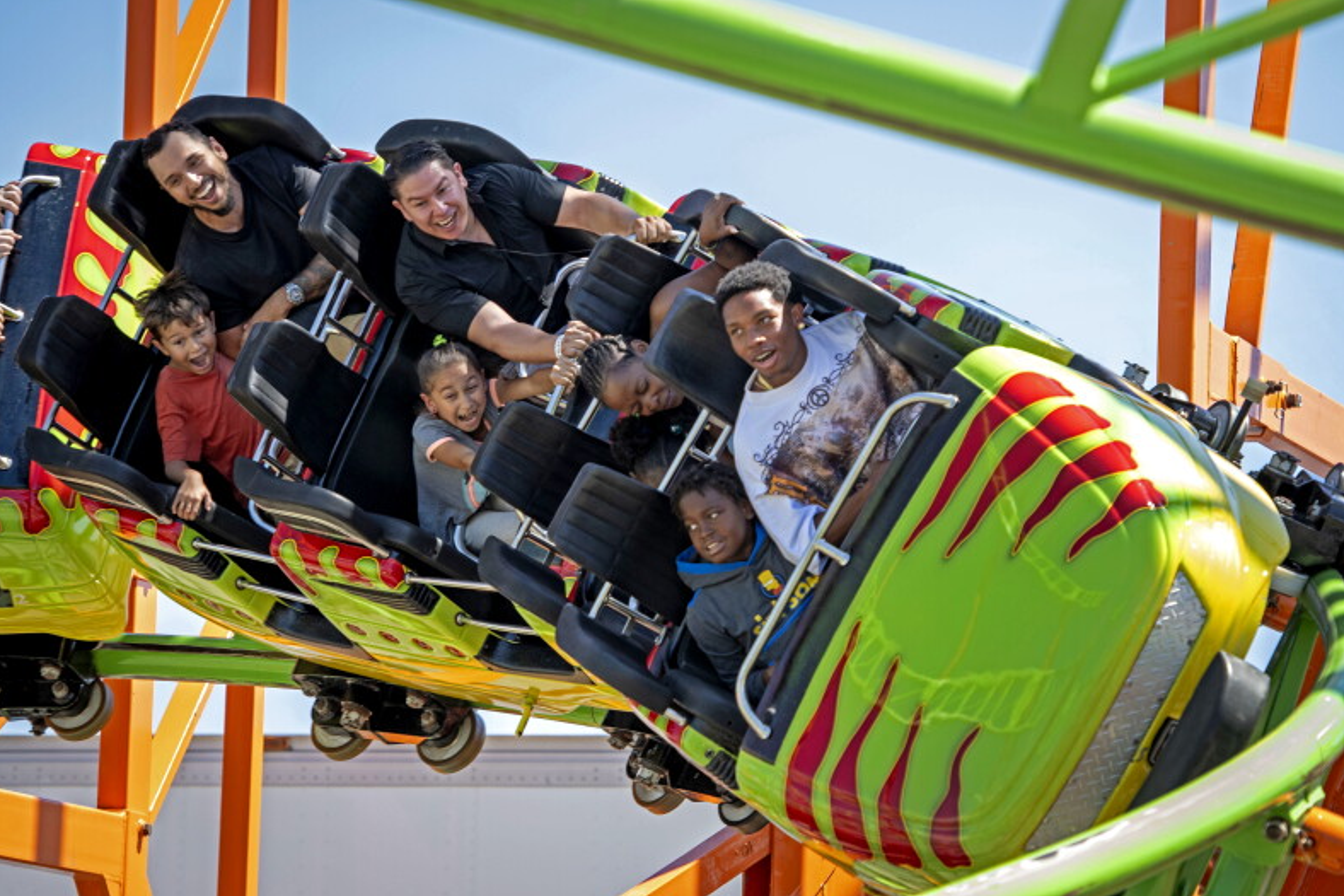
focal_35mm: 211
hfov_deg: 9.8
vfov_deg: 6.5
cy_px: 447
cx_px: 670
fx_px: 7875
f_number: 3.5
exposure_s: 1/1000
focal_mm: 140
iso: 320
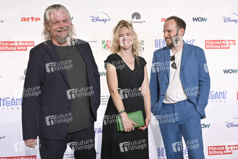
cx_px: 119
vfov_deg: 31.1
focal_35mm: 43
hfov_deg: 45.5
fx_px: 284
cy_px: 80
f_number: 4
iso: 800
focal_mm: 43
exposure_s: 1/250
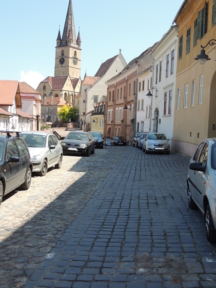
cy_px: 144
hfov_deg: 30.9
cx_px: 108
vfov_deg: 40.4
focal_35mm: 47
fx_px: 391
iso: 100
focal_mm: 8.3
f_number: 3.5
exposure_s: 1/500
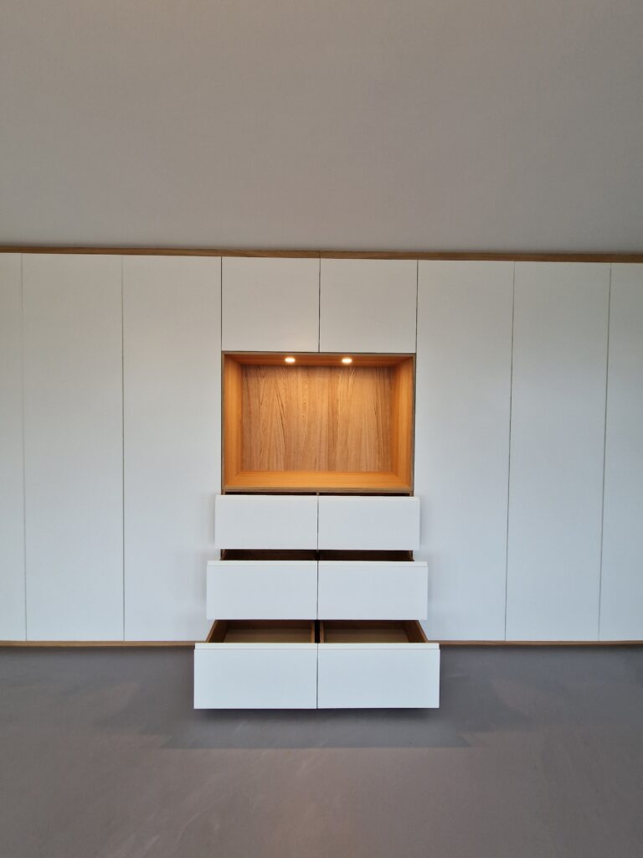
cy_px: 429
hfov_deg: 89.9
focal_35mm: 13
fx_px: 322
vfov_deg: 106.2
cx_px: 322
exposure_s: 1/50
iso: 100
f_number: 2.2
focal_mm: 2.2
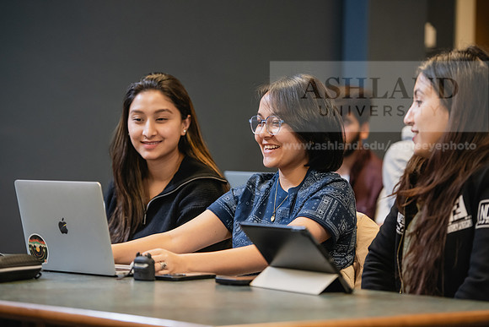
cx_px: 244
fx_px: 1657
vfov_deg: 11.2
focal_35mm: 122
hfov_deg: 16.8
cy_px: 164
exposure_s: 1/200
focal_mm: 122
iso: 1600
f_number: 3.2
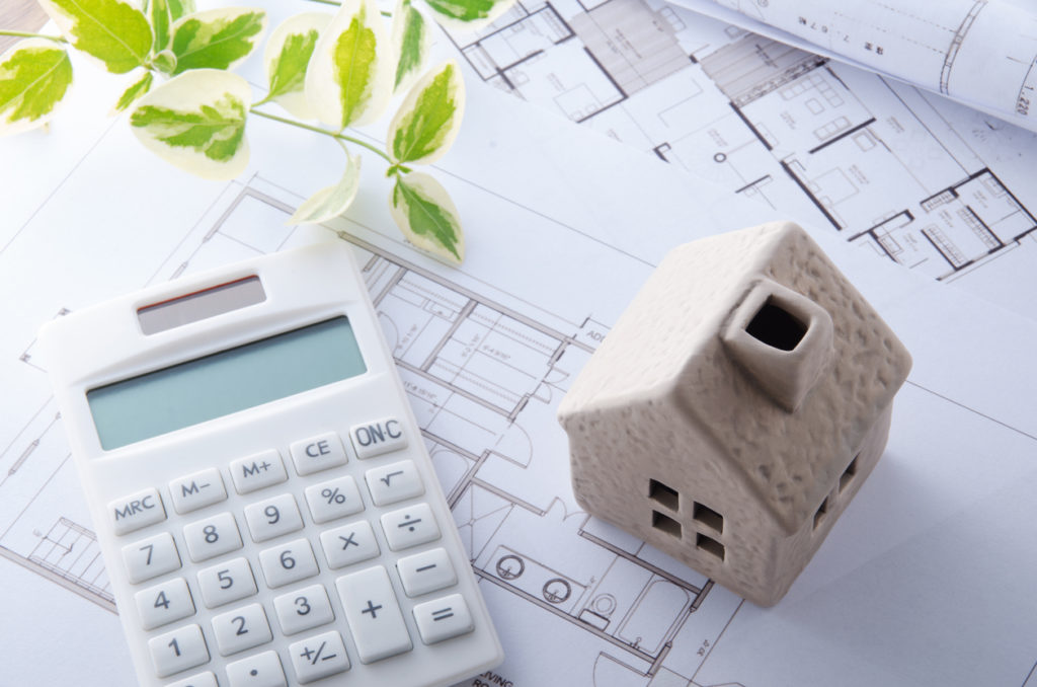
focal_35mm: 117
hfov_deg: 17.5
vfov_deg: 11.7
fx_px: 3363
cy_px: 344
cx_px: 518
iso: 100
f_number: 16
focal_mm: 78
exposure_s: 1/180
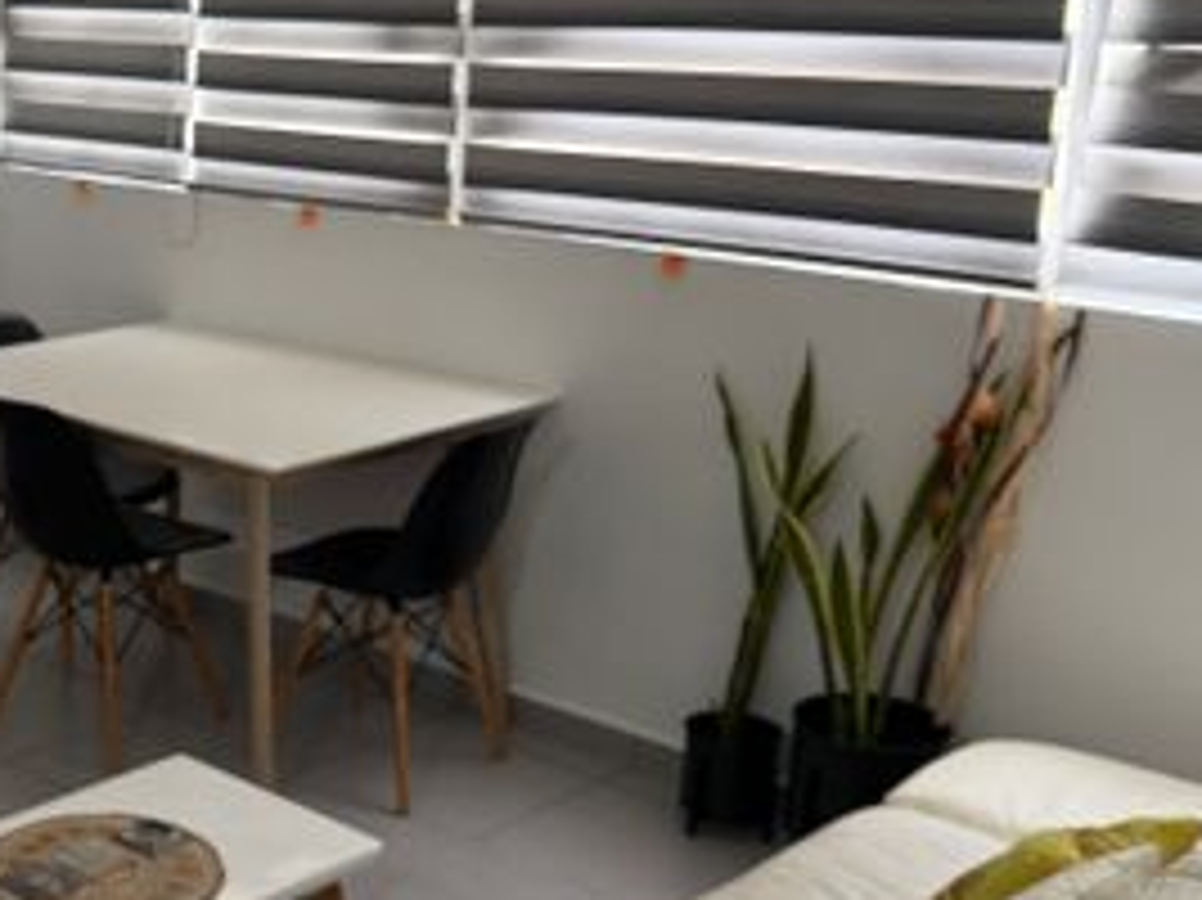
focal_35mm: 54
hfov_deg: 33.5
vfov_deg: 27.0
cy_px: 450
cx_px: 104
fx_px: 1874
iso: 125
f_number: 1.78
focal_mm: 6.76
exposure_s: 1/60
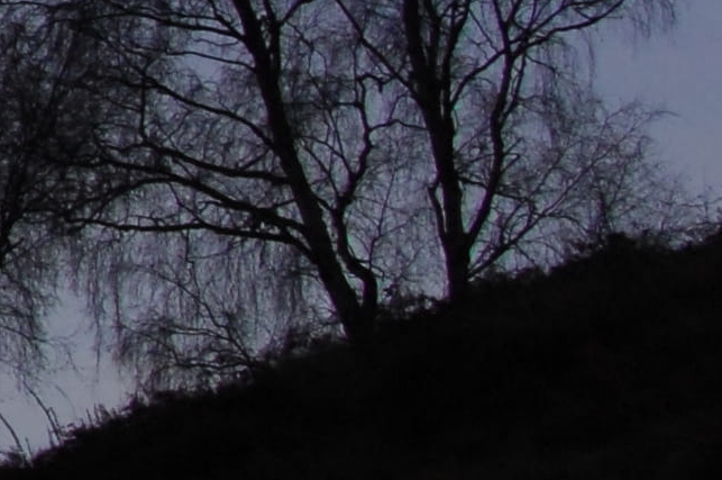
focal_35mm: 350
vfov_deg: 3.9
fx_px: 7017
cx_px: -1585
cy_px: -250
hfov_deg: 5.5
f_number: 8
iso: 400
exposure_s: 1/400
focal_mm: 35
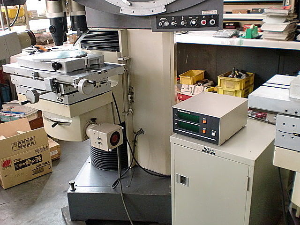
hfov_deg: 52.6
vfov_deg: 40.7
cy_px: 112
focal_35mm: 35
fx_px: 303
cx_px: 150
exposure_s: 1/60
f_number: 3.1
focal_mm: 6.3
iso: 250
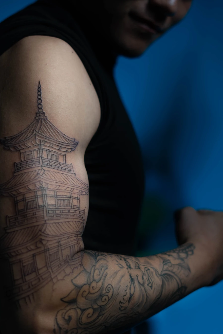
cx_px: 108
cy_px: 164
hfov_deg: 16.5
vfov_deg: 24.5
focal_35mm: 83
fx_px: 771
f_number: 1.8
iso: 160
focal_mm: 50
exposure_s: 1/125
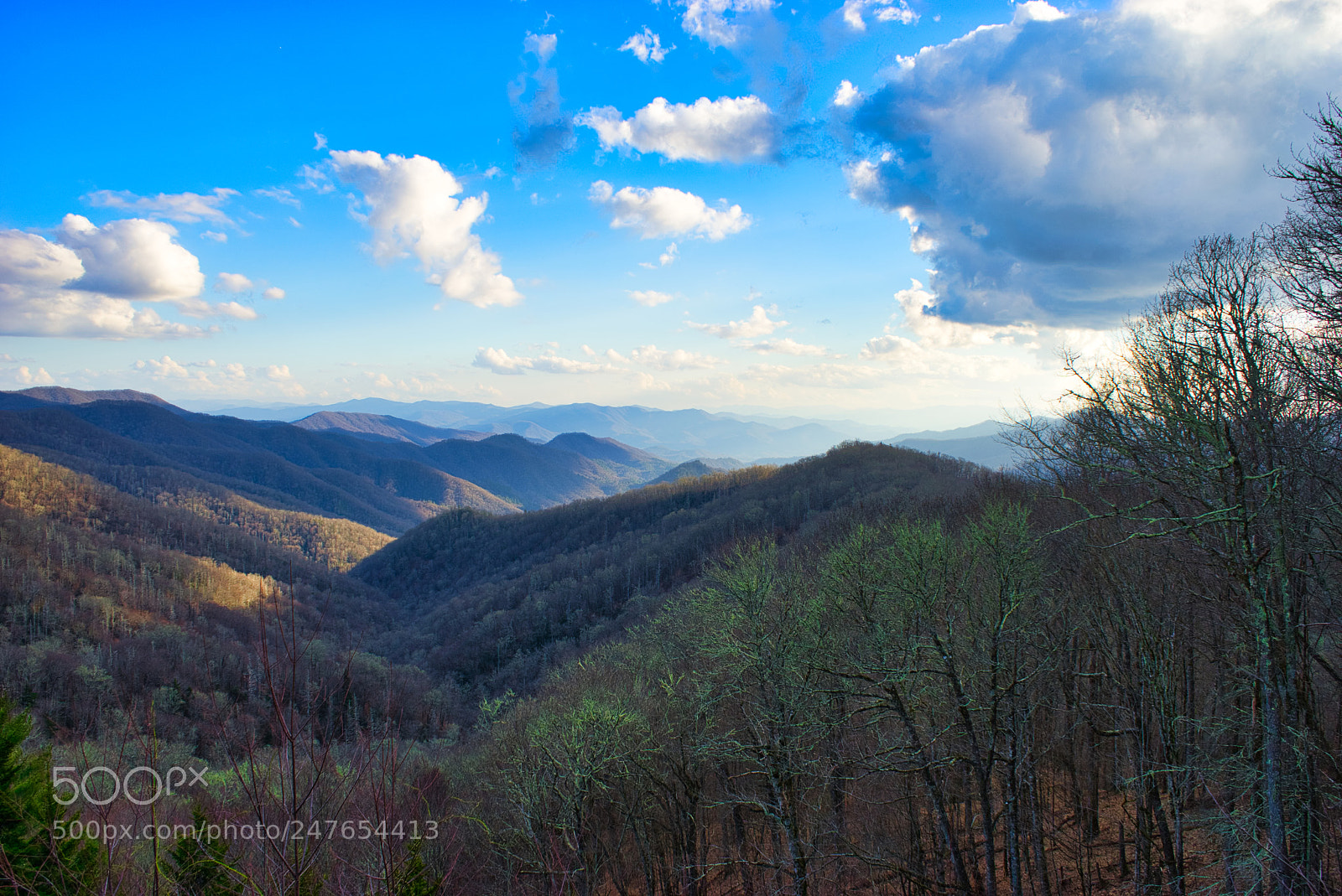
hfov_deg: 65.4
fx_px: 1044
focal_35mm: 28
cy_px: 448
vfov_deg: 46.5
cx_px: 671
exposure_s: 1/100
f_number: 9
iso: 100
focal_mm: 28
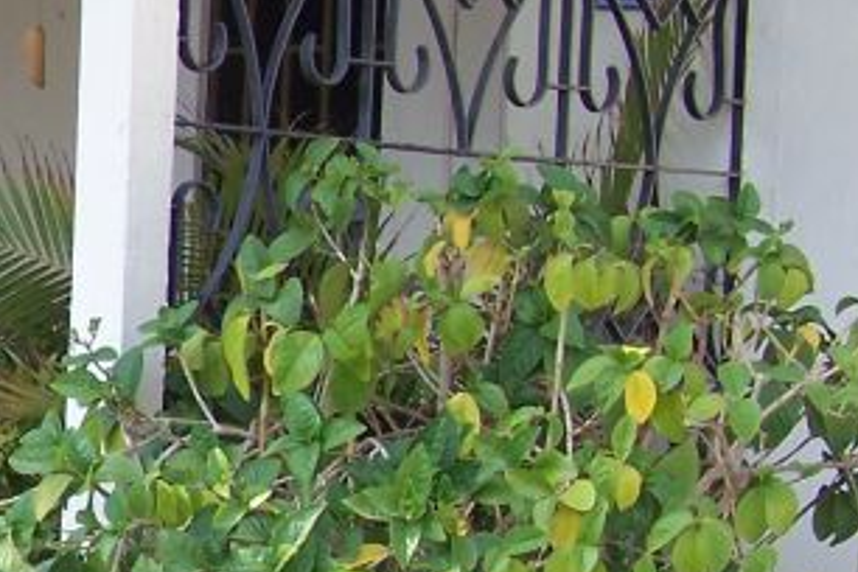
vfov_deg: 8.4
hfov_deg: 11.9
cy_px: 477
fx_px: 3885
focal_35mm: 163
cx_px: -519
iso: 64
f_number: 2.8
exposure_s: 1/250
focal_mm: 6.7
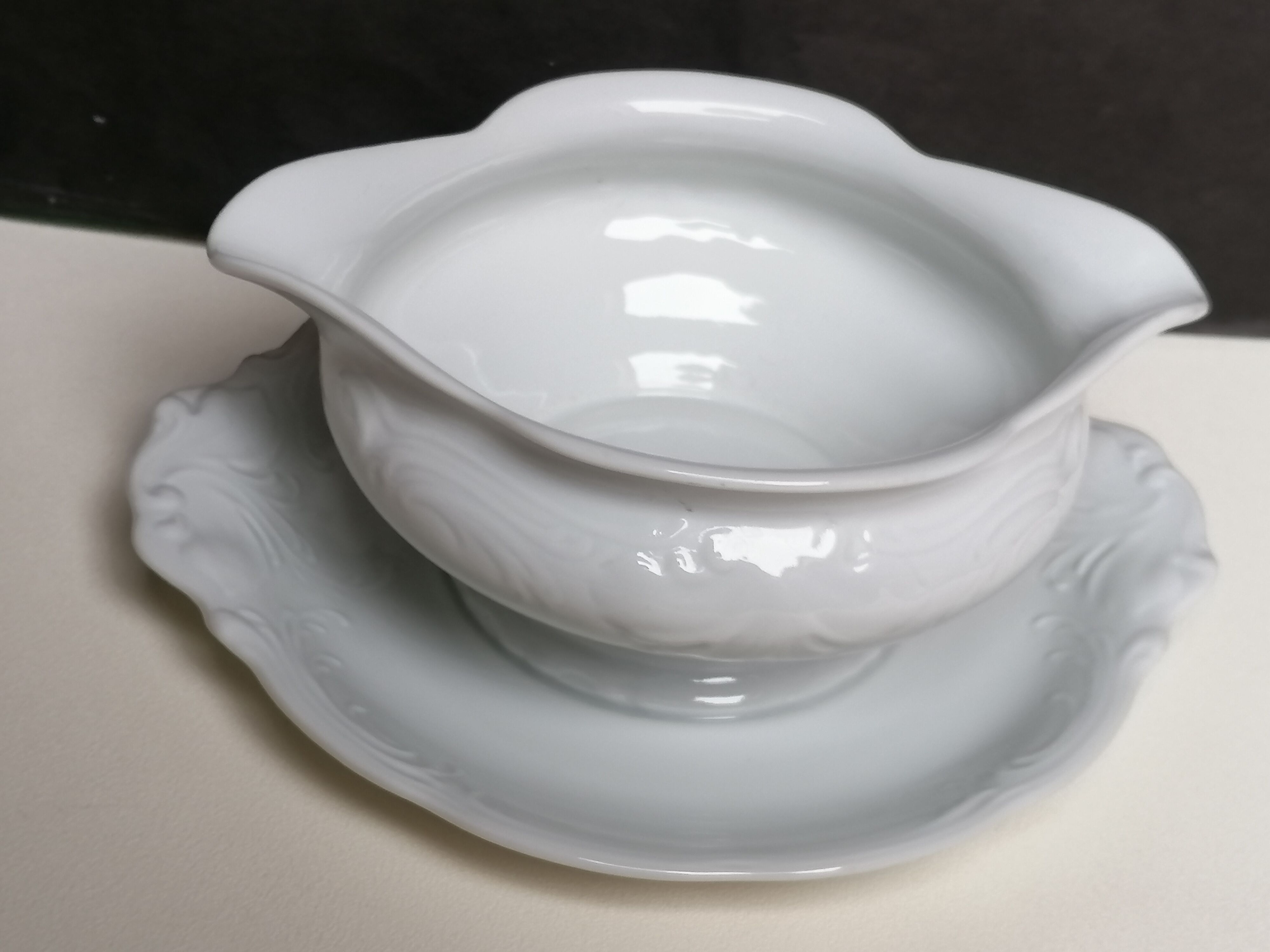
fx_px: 1981
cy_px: 476
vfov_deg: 27.0
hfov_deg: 35.5
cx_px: 635
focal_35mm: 54
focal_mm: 4.75
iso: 125
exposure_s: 1/50
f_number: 1.8
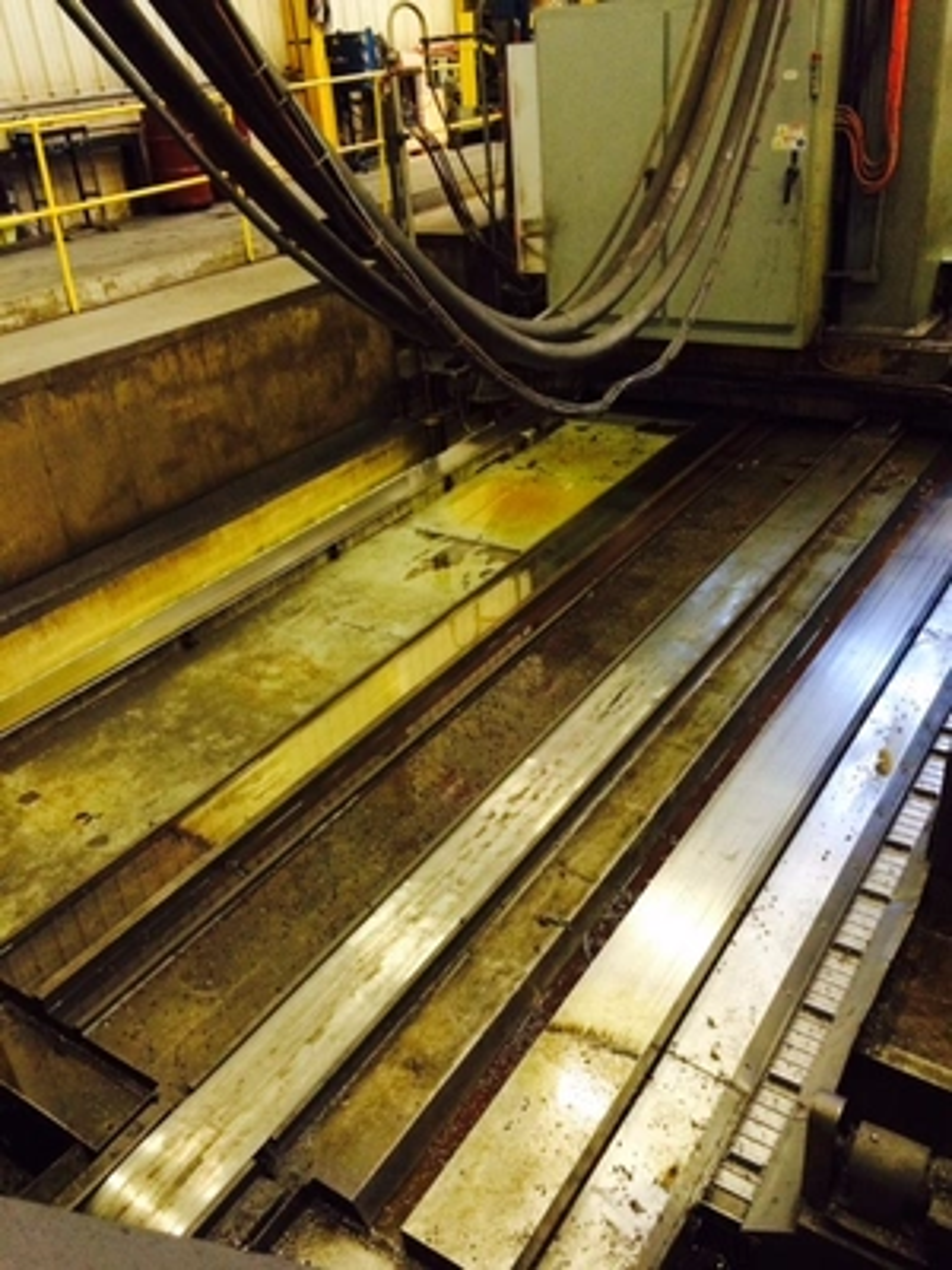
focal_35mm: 29
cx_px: 476
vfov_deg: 61.7
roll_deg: +6.8
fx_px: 1063
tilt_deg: -33.5
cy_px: 635
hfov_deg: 48.2
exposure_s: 1/20
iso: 320
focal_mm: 4.15
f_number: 2.2
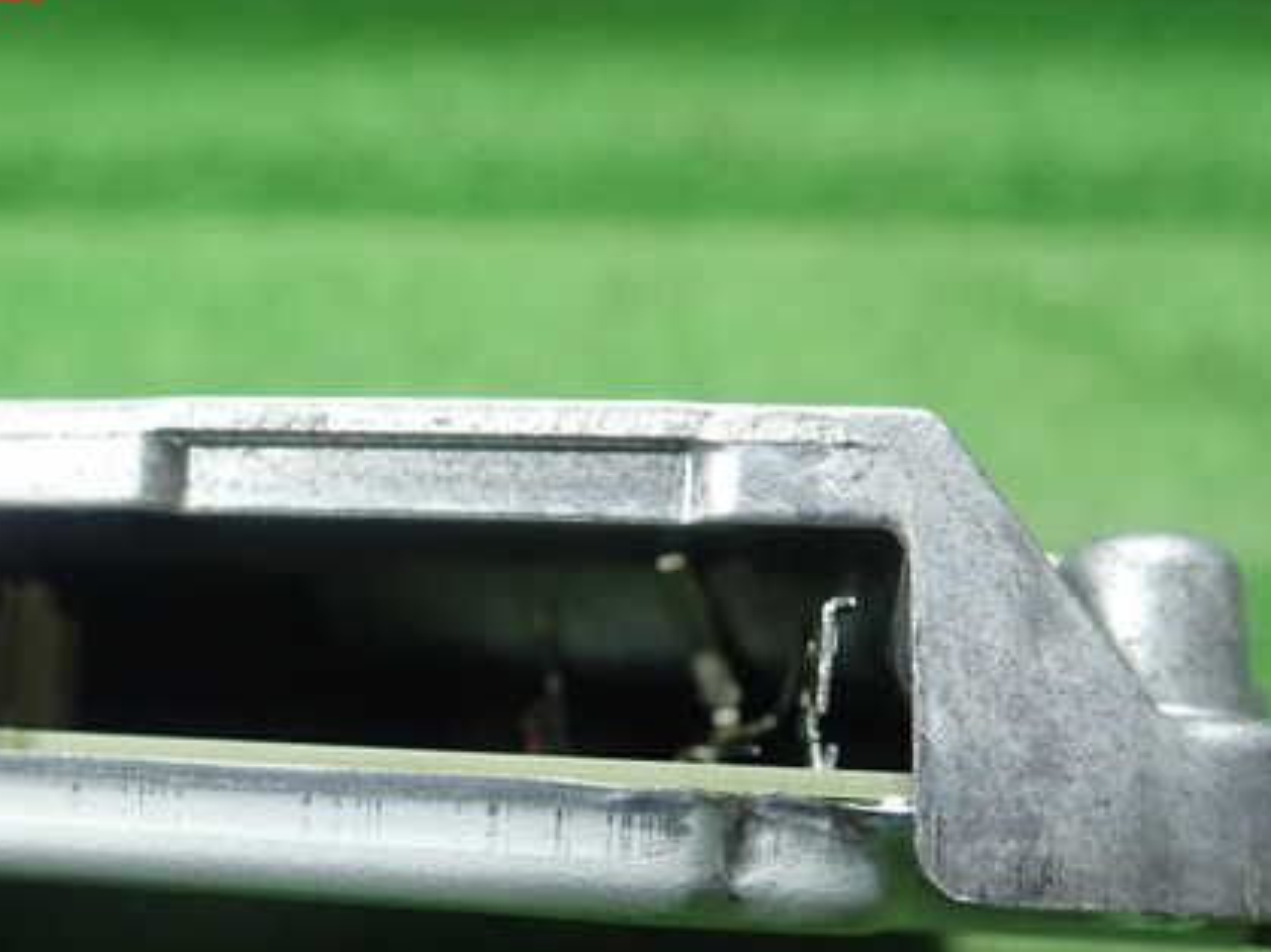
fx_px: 1578
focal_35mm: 43
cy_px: 625
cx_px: 400
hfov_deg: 43.1
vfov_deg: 33.3
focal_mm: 5.5
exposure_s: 1/125
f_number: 2.3
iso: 640
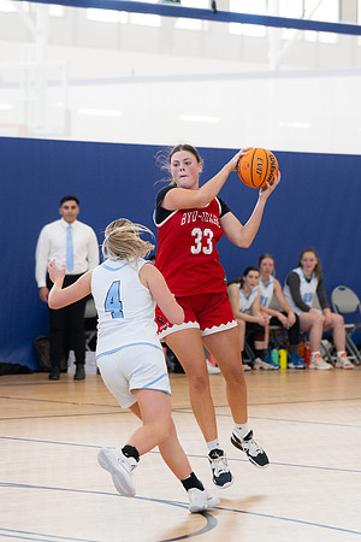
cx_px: 162
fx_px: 2549
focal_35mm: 169
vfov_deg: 12.1
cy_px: 229
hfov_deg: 8.1
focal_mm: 90
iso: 2000
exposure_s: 1/500
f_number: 2.8
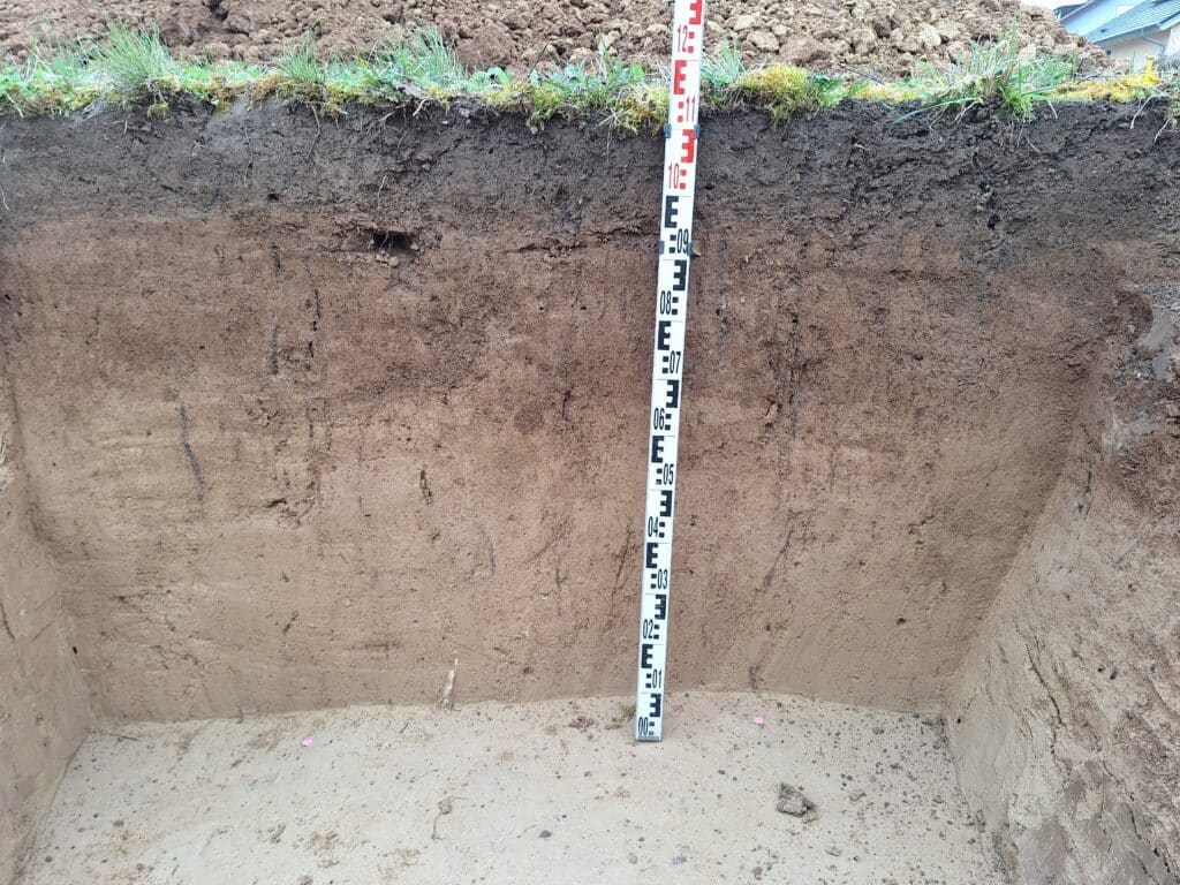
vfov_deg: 58.9
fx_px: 784
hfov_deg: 73.9
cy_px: 442
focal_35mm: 23
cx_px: 590
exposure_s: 1/121
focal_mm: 5.54
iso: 40
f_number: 1.8
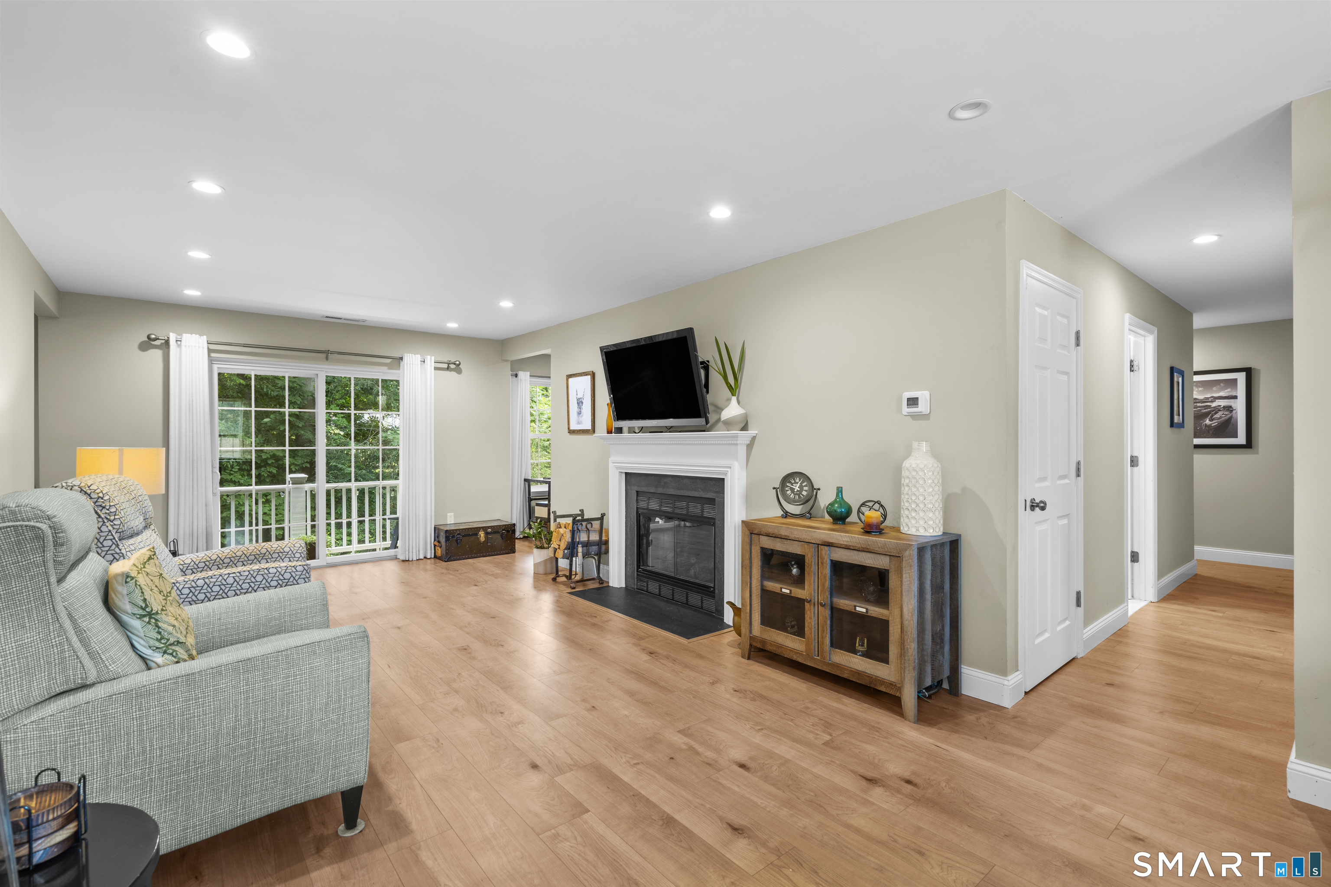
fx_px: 592
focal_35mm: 16
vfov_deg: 73.7
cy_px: 444
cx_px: 666
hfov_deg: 96.7
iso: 200
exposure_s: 2.5
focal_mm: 16
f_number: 9
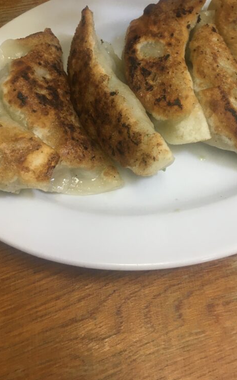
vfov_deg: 46.3
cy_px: 121
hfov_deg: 30.5
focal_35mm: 42
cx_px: 136
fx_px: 434
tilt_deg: -59.0
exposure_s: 1/33
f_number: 2.2
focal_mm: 4.15
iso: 100
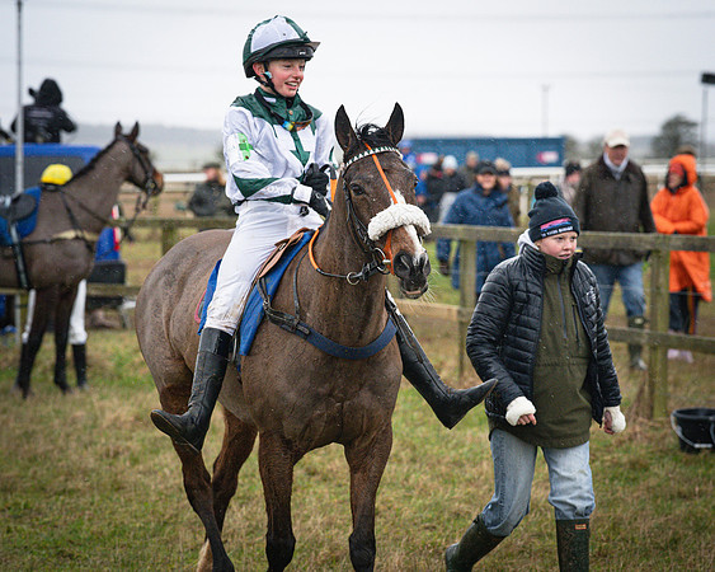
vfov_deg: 10.2
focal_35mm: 152
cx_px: 359
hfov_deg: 12.7
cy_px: 286
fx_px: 3216
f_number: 5
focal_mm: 135
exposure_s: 1/1000
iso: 3200
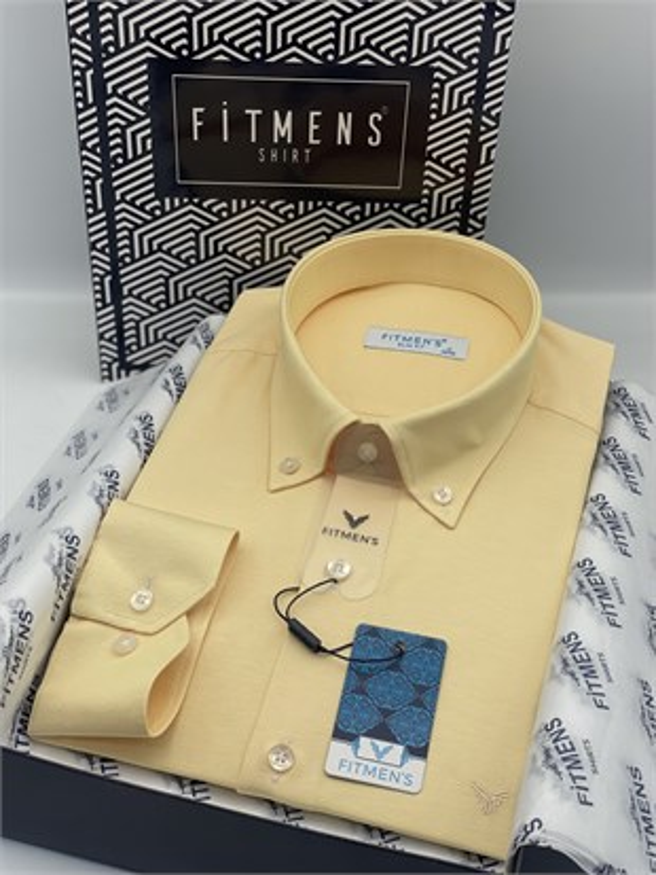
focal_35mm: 52
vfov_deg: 36.8
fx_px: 1313
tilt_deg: -35.8
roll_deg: -2.2
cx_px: 328
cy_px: 438
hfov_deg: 28.0
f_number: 2
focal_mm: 6
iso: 32
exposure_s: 1/296
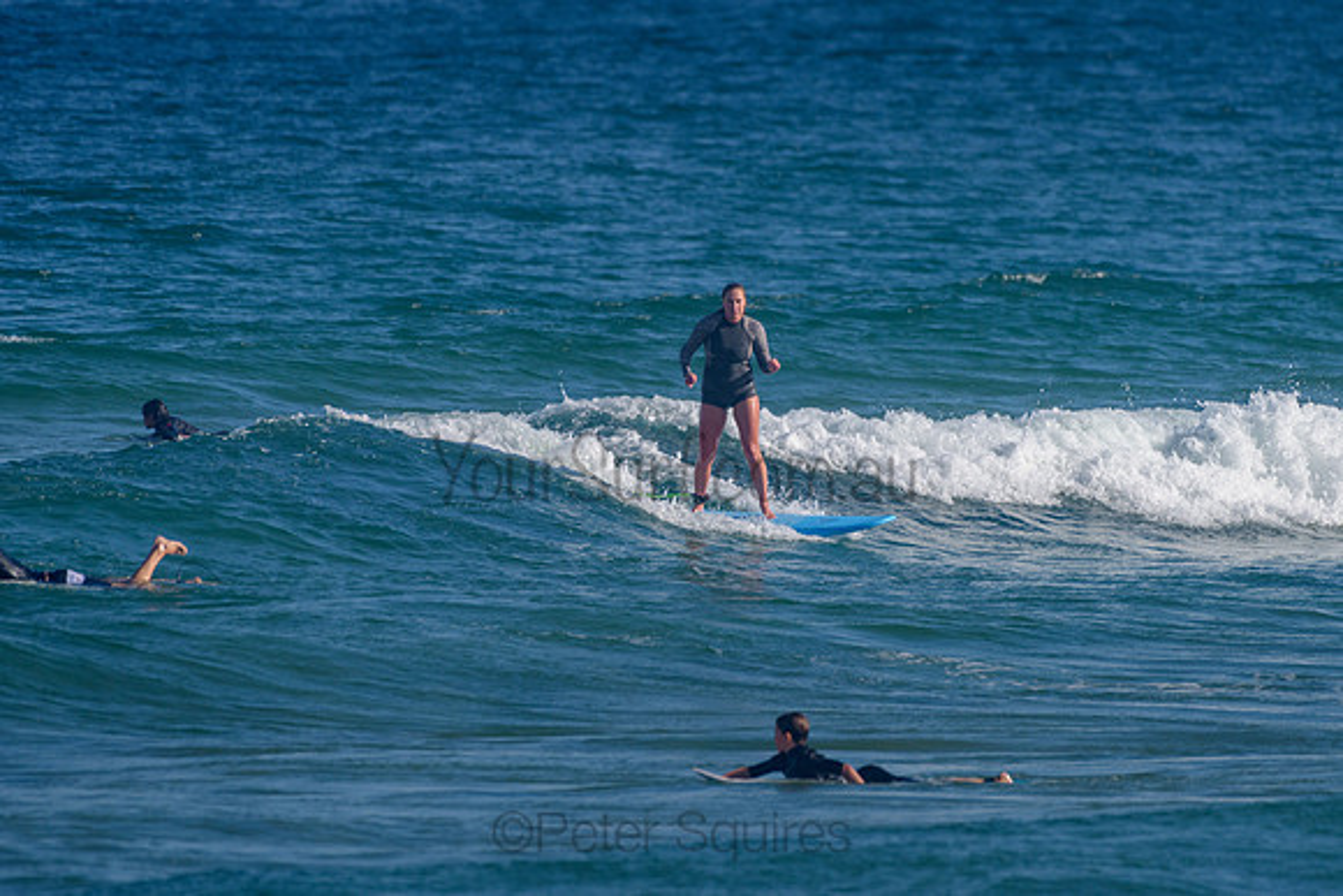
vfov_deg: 2.2
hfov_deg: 3.4
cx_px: 784
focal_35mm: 613
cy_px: 395
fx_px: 22881
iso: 160
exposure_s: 1/2000
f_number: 5.6
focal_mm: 500
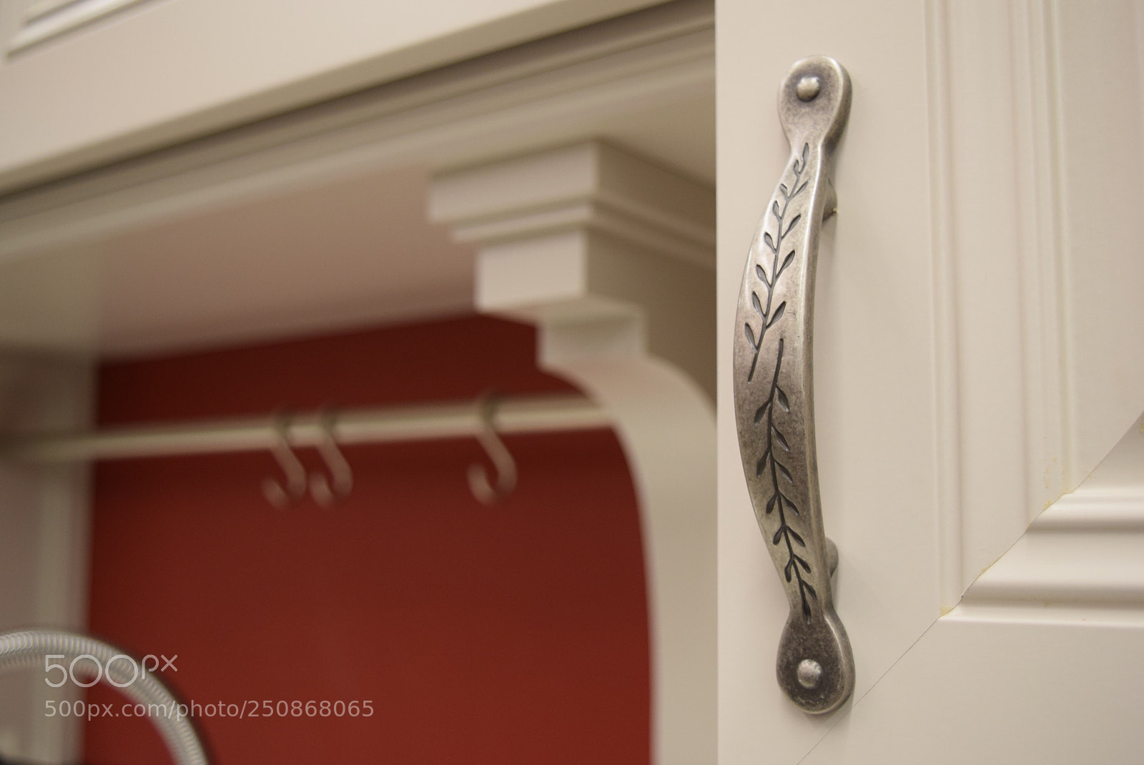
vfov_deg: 30.9
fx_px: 1384
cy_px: 382
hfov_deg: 44.9
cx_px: 572
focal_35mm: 44
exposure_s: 1/60
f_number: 4.2
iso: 640
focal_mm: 29
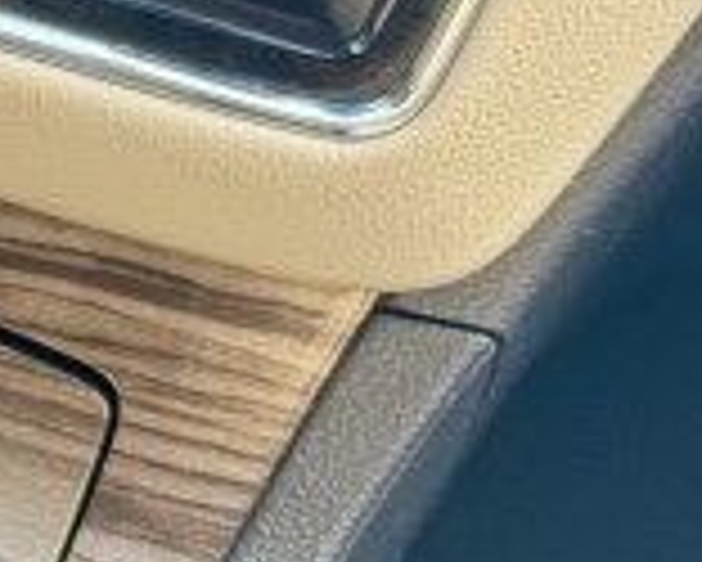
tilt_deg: -39.2
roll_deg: -9.8
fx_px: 3742
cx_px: -562
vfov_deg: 8.6
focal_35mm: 180
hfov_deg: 10.1
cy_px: 553
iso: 100
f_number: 1.78
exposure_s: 1/60
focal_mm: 6.76
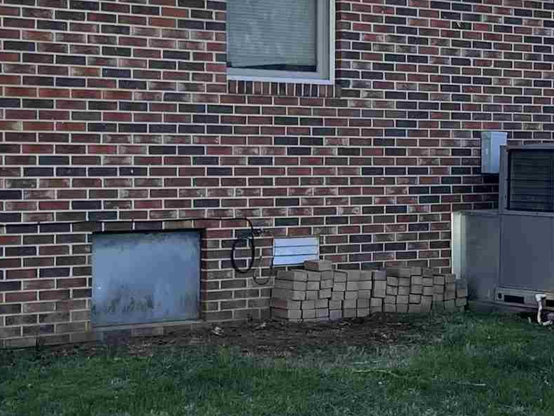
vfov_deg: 15.2
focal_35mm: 97
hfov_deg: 20.0
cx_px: 454
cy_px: 177
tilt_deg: -1.8
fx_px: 1552
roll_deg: +0.5
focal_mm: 5.1
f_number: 1.6
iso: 32
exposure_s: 1/1266
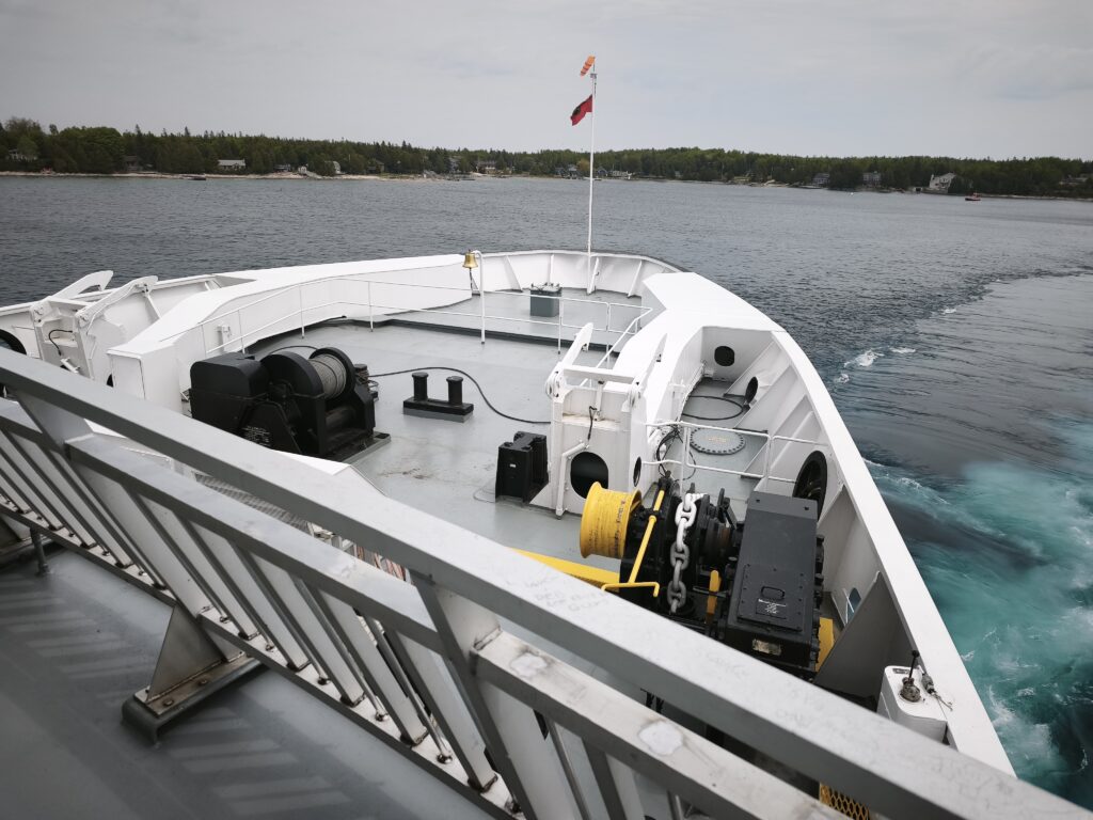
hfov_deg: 73.9
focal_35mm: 23
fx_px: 726
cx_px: 546
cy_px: 410
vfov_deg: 58.9
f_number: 1.62
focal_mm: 6.45
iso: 50
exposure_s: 1/2392
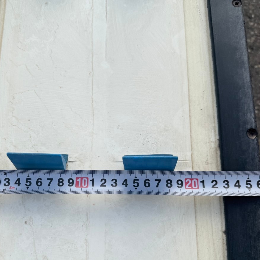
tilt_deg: -73.3
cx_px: 104
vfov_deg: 47.0
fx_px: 297
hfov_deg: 47.0
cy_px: 155
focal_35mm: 35
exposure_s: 1/3279
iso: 80
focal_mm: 6.76
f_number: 1.78
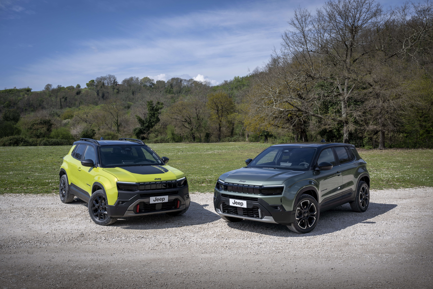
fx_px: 409
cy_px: 144
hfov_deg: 55.8
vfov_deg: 38.9
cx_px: 216
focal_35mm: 34
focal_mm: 34
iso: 80
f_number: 8
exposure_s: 1/250
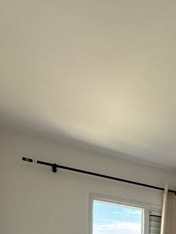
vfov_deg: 33.0
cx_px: 183
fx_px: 278
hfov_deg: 31.9
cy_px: 308
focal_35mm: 41
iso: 100
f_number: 2.2
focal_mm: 2.22
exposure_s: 1/99
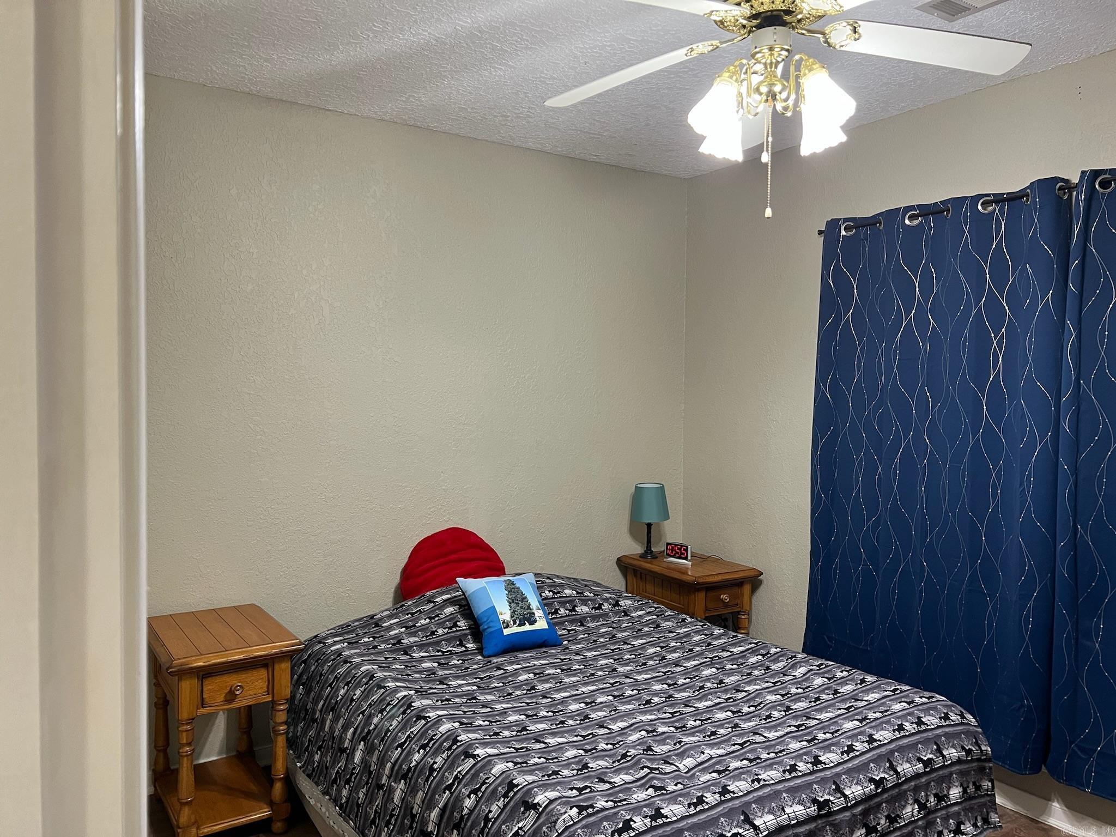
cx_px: 558
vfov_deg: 53.1
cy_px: 418
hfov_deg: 67.3
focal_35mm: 26
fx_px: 838
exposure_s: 1/60
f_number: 1.5
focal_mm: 5.7
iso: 200
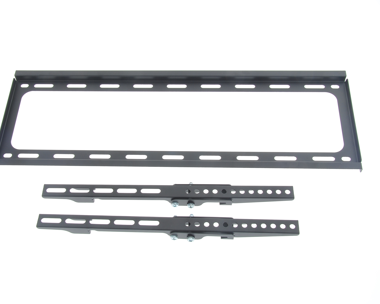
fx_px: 495
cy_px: 152
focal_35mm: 44
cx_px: 176
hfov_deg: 42.0
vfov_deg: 34.2
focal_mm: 26
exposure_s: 1/100
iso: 100
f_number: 16
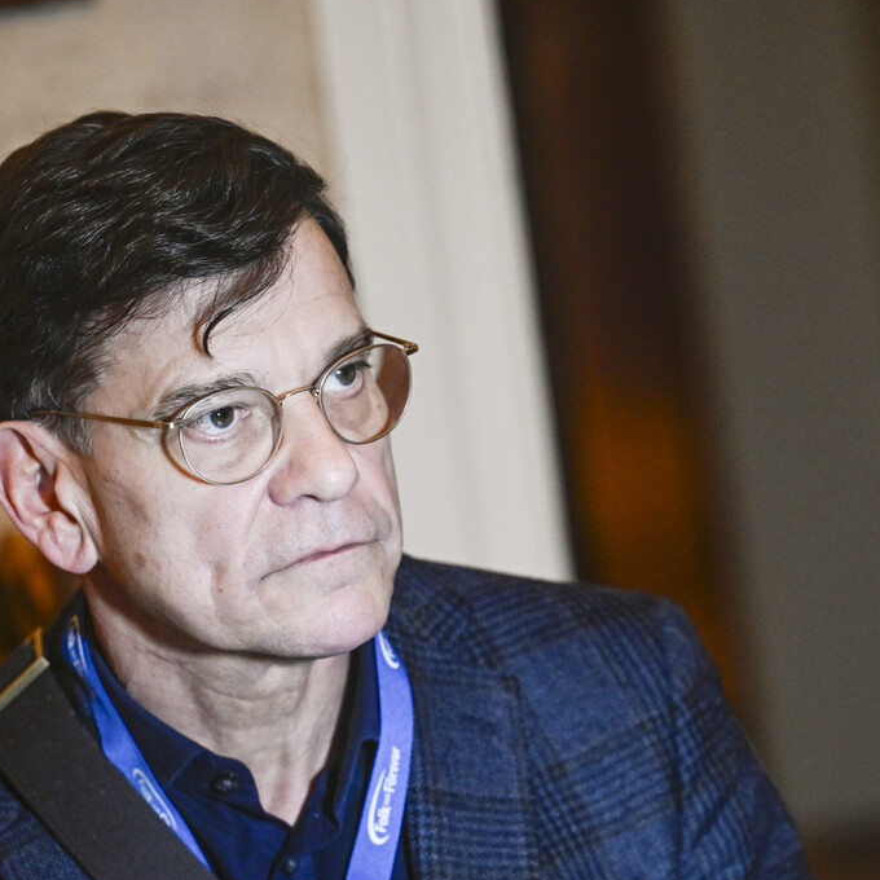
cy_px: 529
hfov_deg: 6.3
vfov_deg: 6.3
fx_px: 8053
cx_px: 518
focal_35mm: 280
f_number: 2.8
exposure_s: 1/125
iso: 1600
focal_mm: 140
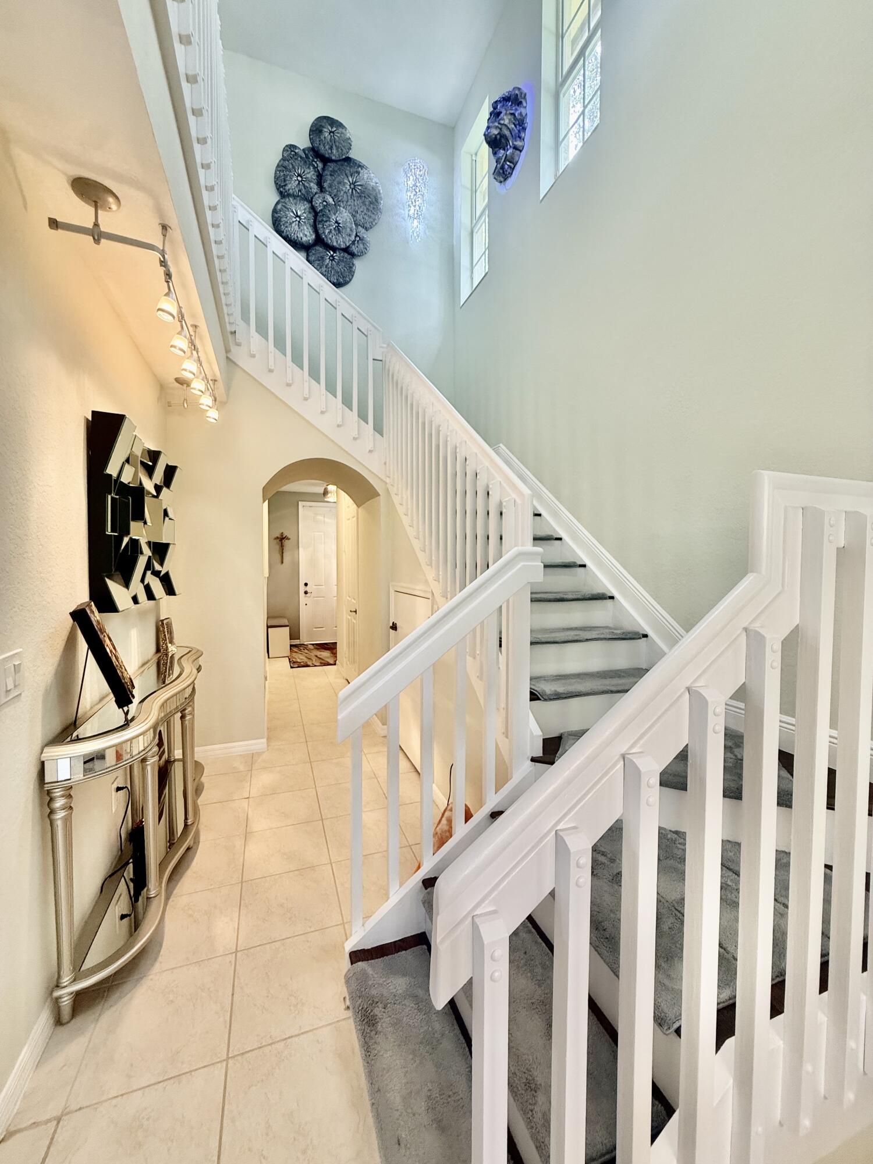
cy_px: 582
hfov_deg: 85.7
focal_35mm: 14
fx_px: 471
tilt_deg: -2.3
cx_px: 436
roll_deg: -0.1
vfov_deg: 102.1
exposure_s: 1/120
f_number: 2.2
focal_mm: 2.22
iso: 200
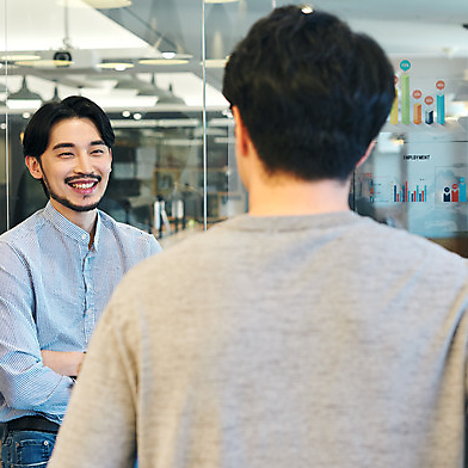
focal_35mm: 65
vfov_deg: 26.5
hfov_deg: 26.3
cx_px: 153
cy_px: 230
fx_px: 994
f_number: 4
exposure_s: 1/80
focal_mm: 50
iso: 500
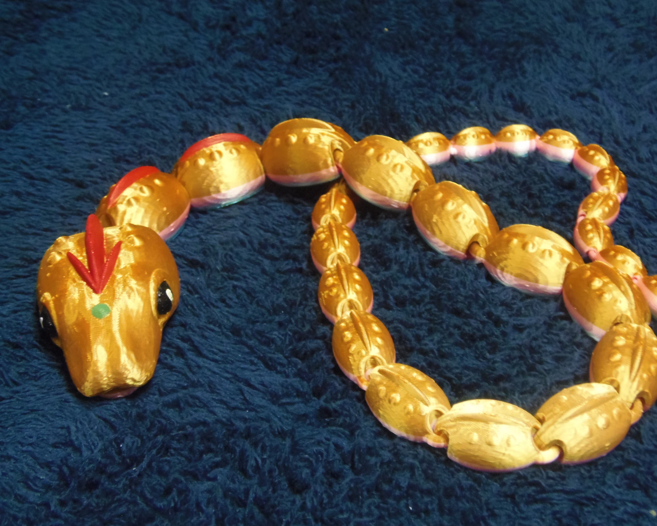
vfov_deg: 34.2
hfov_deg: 42.0
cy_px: 263
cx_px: 347
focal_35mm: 44
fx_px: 856
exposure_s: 1/13
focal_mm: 7.8
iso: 400
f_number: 3.6
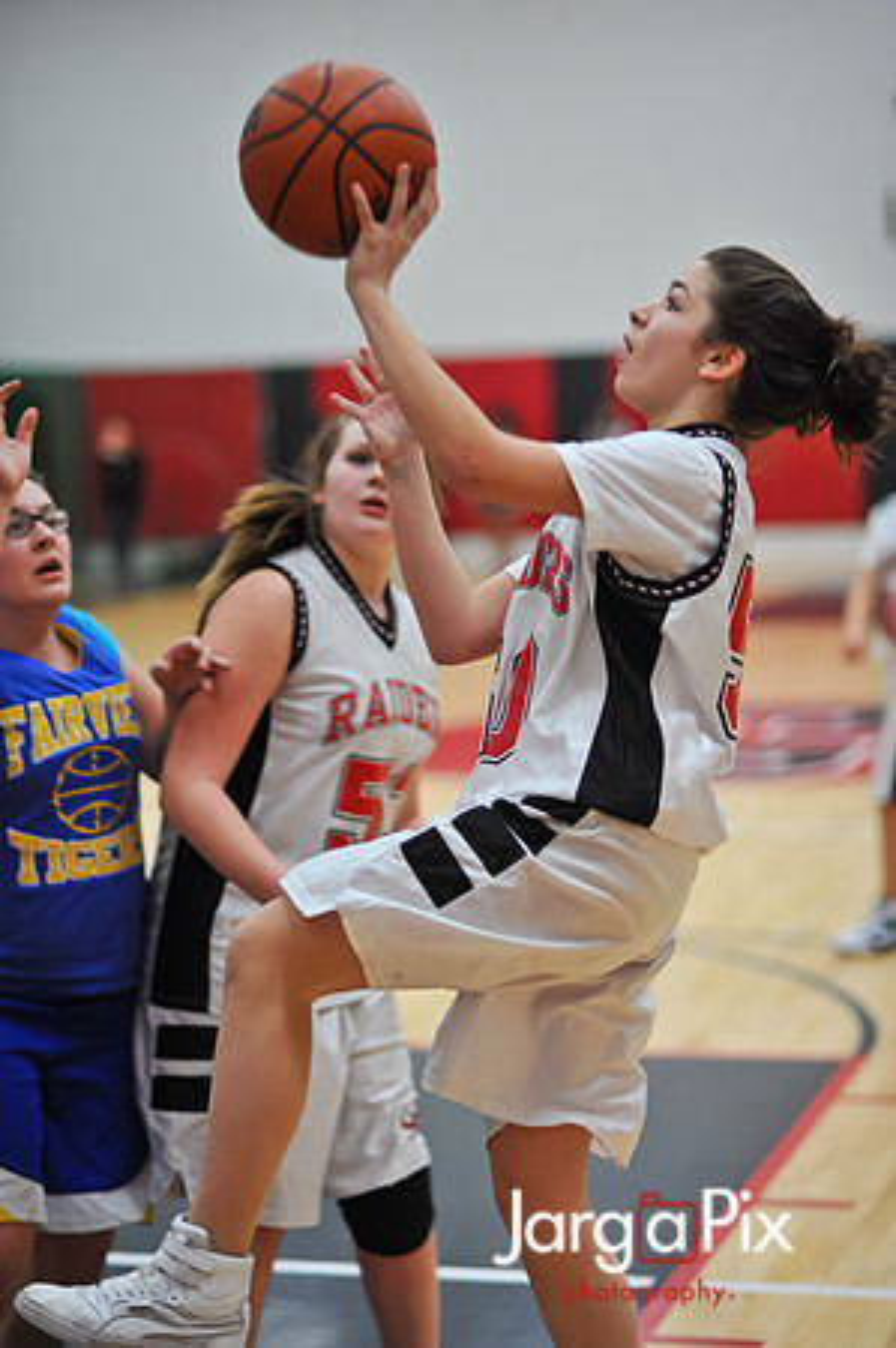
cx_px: 448
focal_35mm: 85
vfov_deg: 23.9
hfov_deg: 16.0
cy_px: 674
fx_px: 3180
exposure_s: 1/500
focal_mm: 85
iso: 1000
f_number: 2
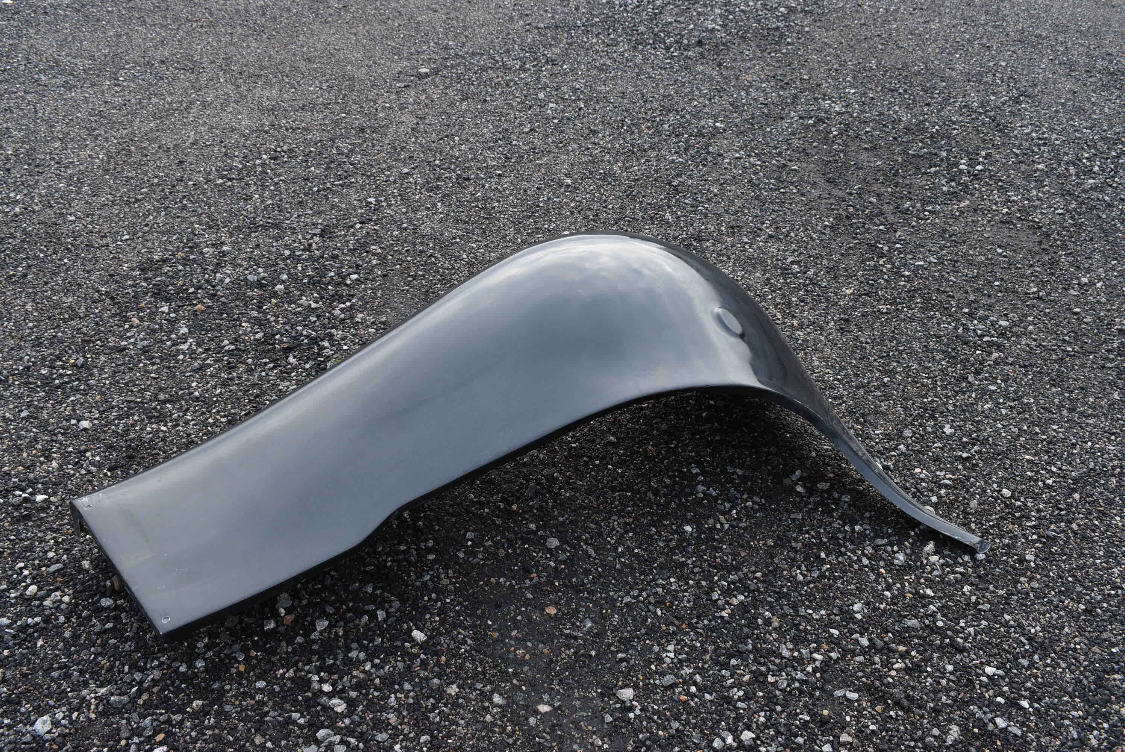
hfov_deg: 55.1
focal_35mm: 34
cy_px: 376
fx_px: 1079
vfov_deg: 38.4
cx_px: 562
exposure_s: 1/250
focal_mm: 23
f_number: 8
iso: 1250
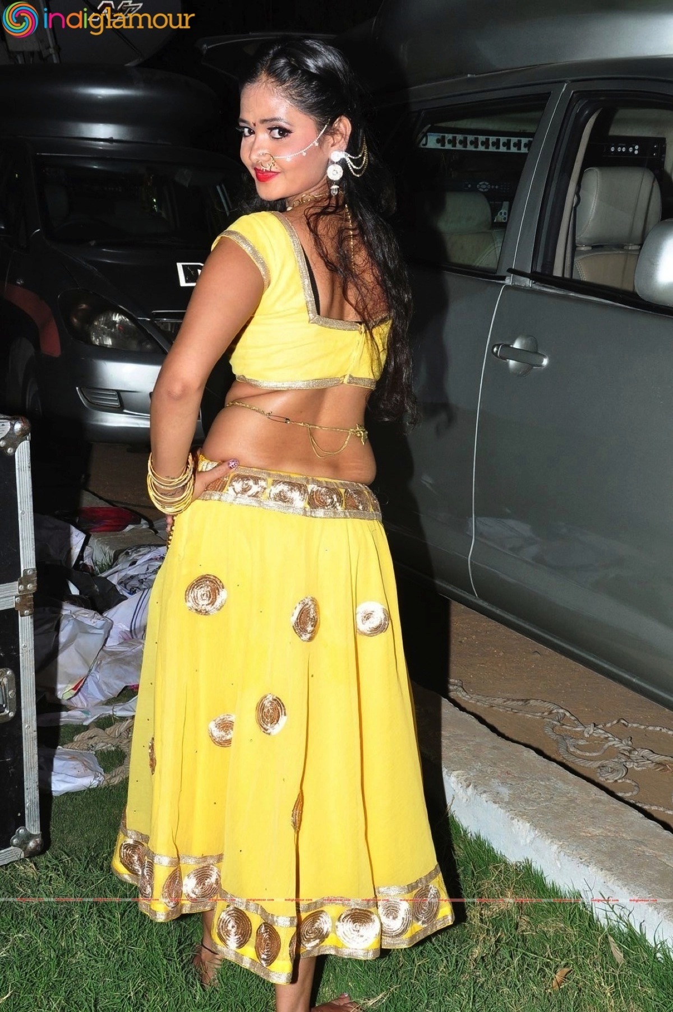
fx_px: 1433
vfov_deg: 38.9
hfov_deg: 26.4
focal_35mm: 51
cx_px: 336
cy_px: 506
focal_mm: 34
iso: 500
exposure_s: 1/125
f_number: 10
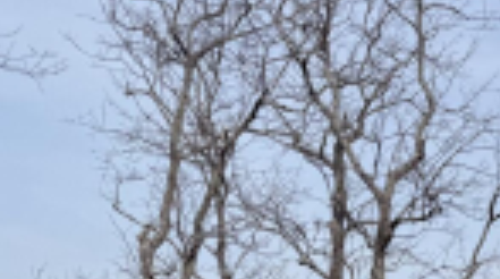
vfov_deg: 9.6
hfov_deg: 14.5
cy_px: 493
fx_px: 1575
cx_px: 1046
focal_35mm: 119
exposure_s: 1/6173
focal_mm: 6.76
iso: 80
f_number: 1.78
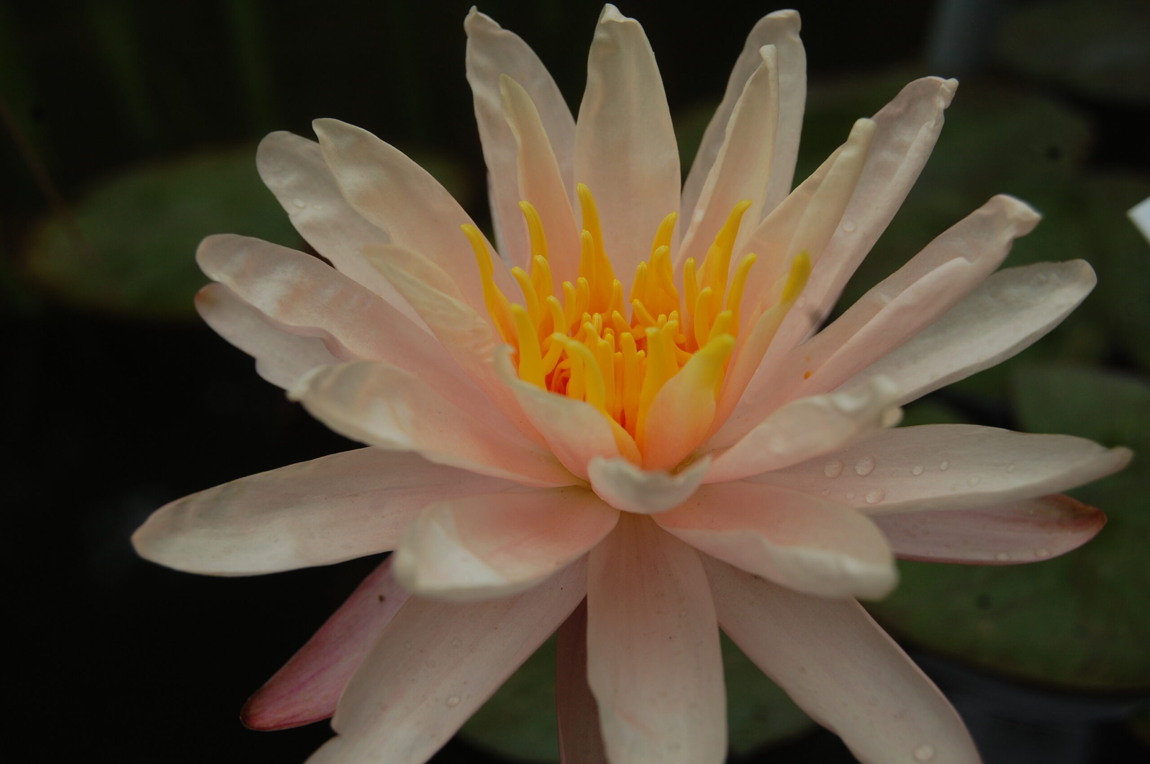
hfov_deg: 35.1
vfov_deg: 23.7
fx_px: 1819
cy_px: 382
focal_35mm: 57
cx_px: 575
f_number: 8
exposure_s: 1/250
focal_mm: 38
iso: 200
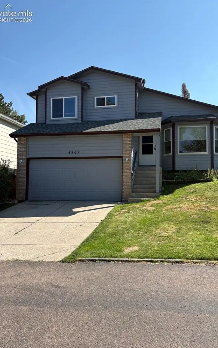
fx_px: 266
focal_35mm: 28
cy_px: 176
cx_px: 114
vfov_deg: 66.5
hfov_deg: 44.5
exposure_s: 1/2208
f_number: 1.6
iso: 50
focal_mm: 5.96
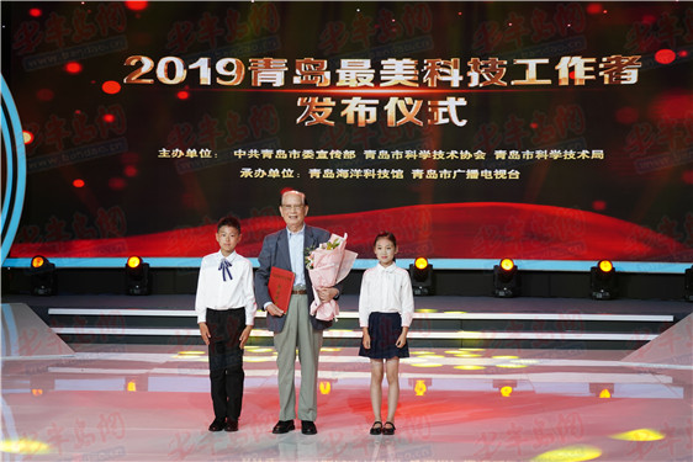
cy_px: 231
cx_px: 346
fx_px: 1540
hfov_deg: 25.4
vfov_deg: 17.1
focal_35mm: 80
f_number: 5.6
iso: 500
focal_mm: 80
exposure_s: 1/80
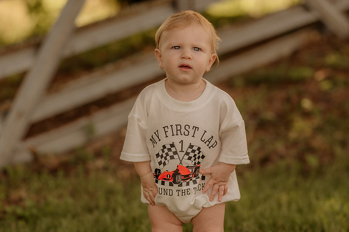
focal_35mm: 127
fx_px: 1230
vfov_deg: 10.8
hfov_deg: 16.1
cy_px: 116
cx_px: 174
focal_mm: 85
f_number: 2
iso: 250
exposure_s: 1/1250
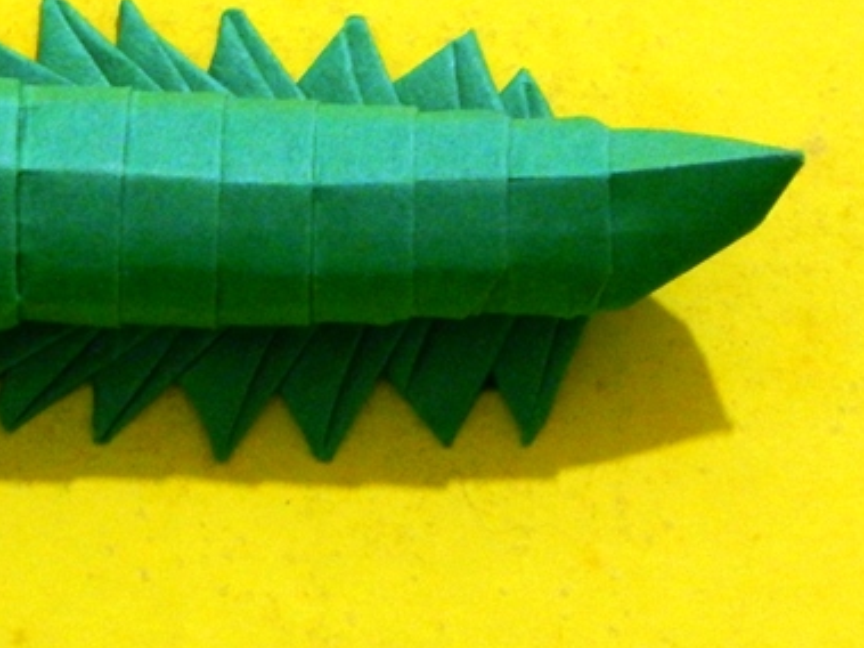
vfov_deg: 3.3
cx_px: 187
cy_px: 268
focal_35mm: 448
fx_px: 11178
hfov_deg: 4.4
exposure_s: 1/10
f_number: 5.3
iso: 800
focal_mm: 32.8
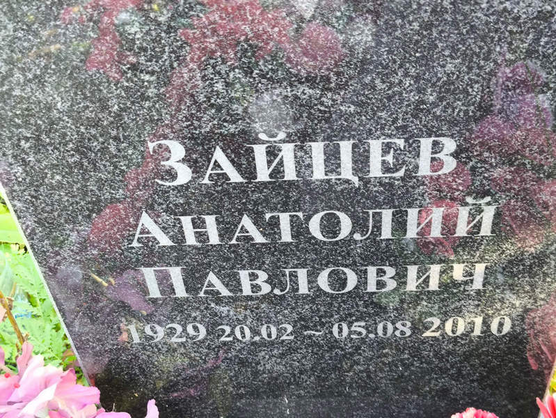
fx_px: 803
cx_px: 278
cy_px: 209
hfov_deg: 38.2
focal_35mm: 50
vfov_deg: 29.1
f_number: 1.7
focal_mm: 4.71
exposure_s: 1/50
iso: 100
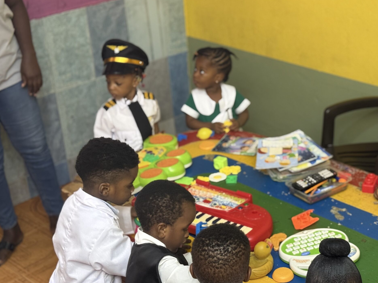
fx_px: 721
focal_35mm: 66
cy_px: 137
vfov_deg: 22.2
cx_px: 249
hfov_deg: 29.2
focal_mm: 6.76
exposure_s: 1/50
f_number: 1.78
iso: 250
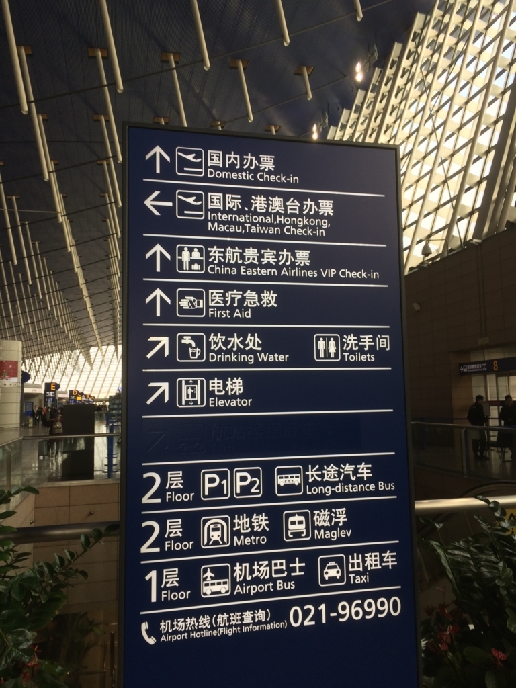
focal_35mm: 29
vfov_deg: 61.7
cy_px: 344
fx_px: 576
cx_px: 258
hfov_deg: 48.2
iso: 40
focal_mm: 4.15
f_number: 2.2
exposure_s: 1/100
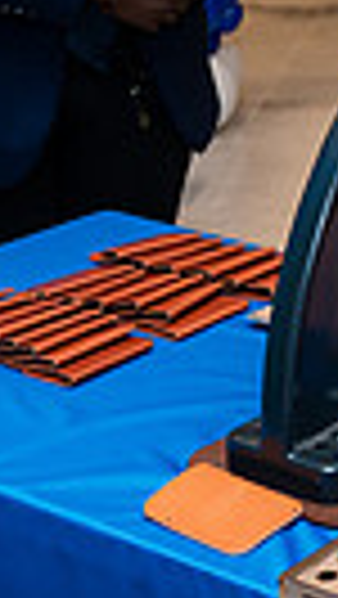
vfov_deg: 18.8
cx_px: 599
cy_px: -18
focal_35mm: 110
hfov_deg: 10.4
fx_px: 1749
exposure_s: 1/160
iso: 640
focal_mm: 24
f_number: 4
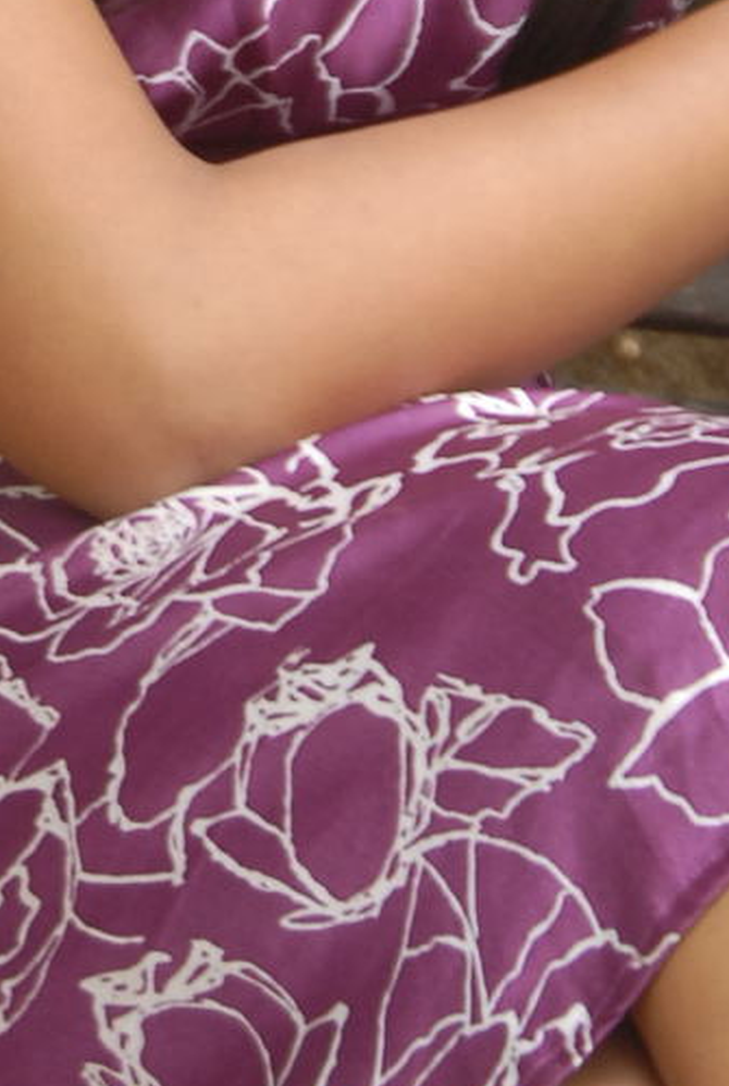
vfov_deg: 8.1
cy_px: -309
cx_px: 191
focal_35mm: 250
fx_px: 7557
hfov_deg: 5.5
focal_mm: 52
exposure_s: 1/80
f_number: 5.6
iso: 400
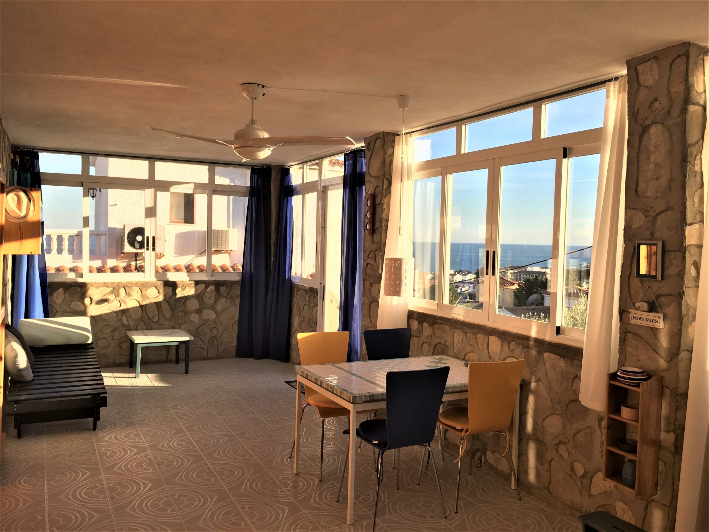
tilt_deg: -1.6
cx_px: 354
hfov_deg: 61.7
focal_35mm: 29
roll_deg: -0.3
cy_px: 266
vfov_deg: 48.2
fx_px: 594
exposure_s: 1/481
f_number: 2.2
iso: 25
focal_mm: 4.15
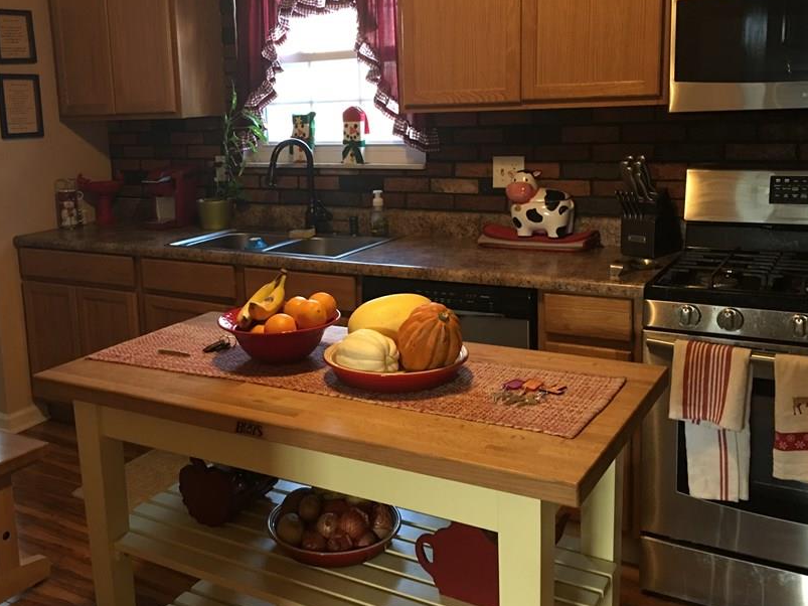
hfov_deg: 49.6
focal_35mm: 37
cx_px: 301
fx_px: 864
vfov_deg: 38.5
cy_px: 249
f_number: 2.2
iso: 50
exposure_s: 1/4
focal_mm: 4.15
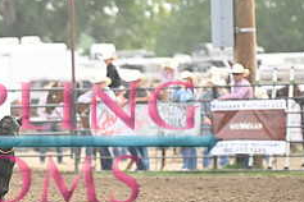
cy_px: 140
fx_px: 4129
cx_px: -36
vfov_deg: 2.8
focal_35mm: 489
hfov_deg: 4.2
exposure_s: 1/1250
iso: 500
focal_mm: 200
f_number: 2.8
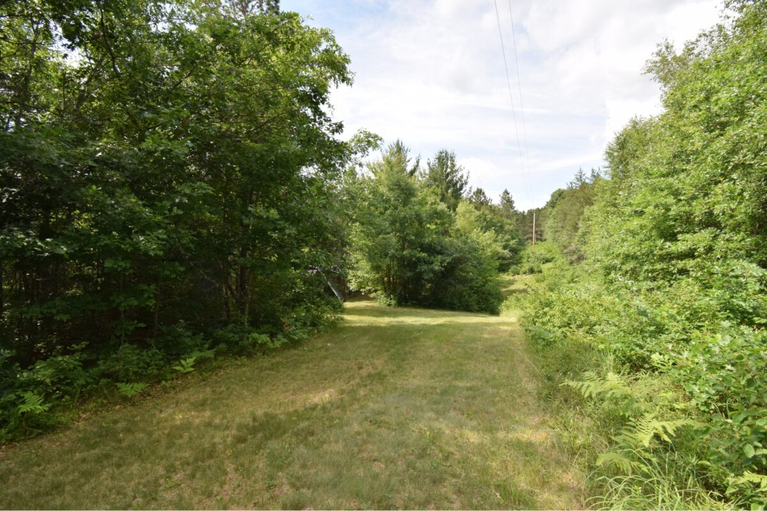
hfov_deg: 100.4
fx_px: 320
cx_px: 384
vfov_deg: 77.3
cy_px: 256
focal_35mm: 15
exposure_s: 1/200
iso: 320
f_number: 11
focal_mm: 10
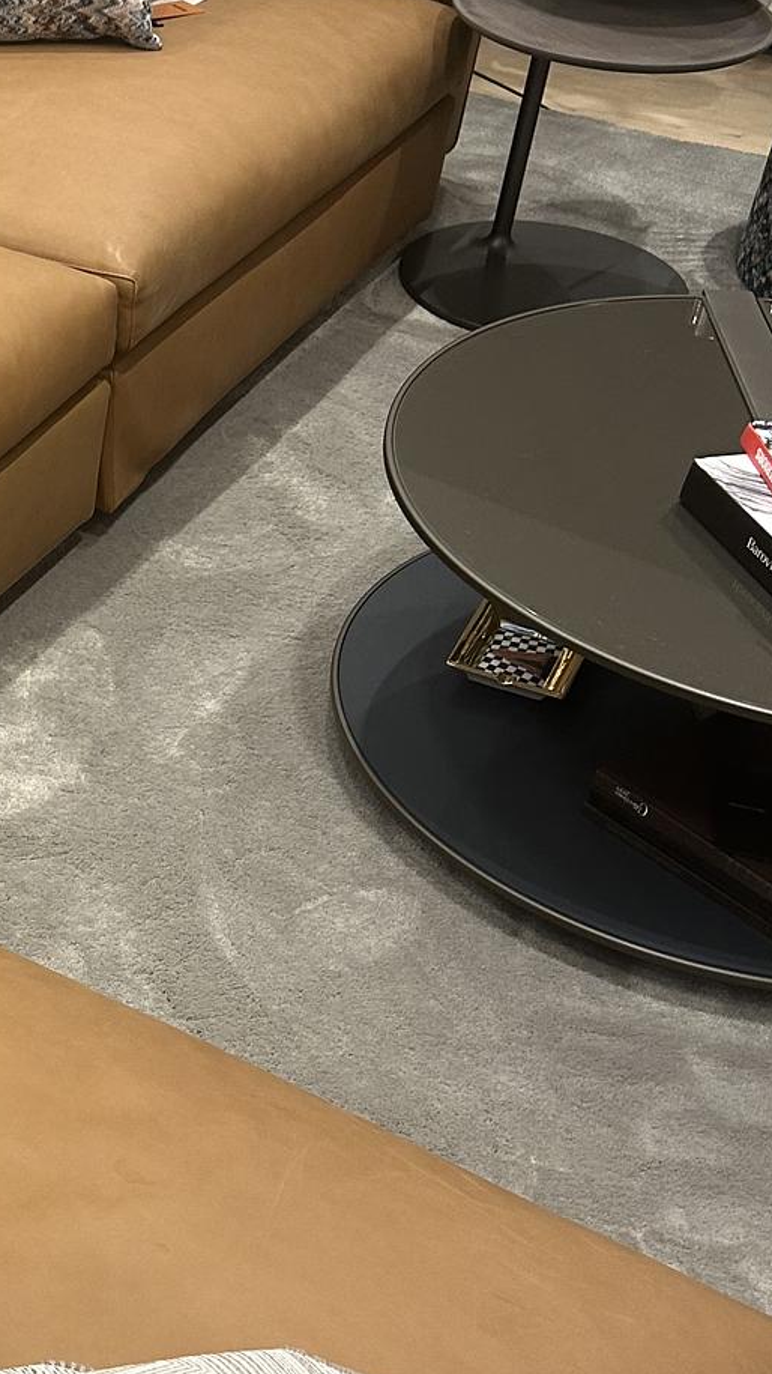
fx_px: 2257
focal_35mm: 62
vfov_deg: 33.8
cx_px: -332
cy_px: 797
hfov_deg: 17.7
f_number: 1.5
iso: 80
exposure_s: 1/50
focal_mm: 5.7
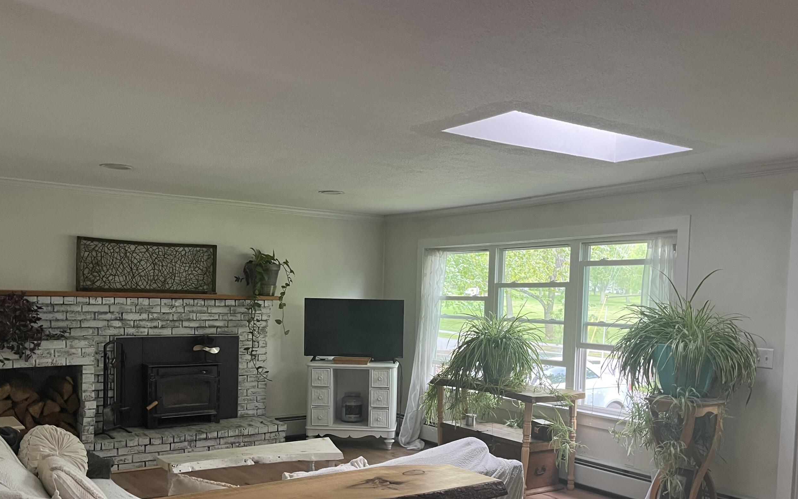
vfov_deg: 37.9
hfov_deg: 58.1
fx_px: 718
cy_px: 338
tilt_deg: -4.0
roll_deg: -1.1
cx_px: 388
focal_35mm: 33
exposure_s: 1/60
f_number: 1.6
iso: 160
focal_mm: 5.1
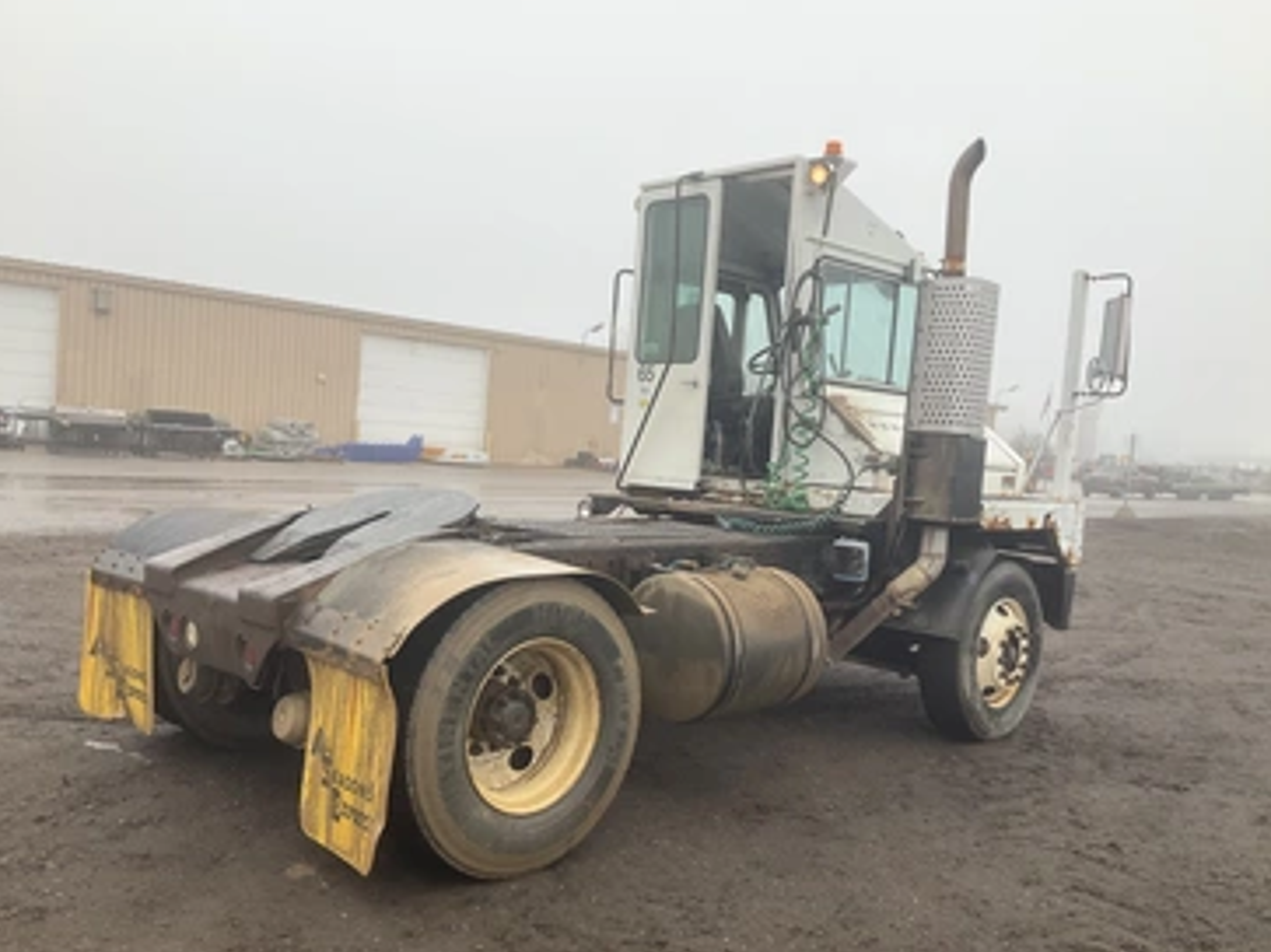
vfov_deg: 44.1
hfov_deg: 56.8
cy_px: 511
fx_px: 1175
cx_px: 606
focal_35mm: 32
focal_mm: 3
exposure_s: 1/509
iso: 25
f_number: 1.8
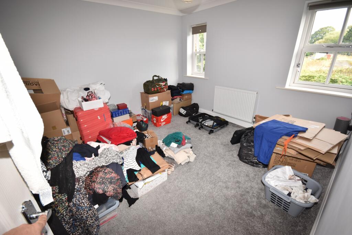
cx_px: 176
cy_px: 118
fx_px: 147
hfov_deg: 100.4
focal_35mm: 15
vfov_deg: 77.3
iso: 400
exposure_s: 1/60
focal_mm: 10
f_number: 5.6
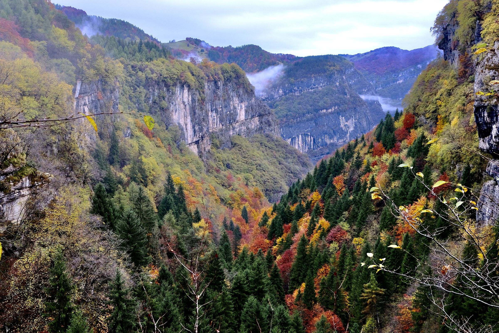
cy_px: 166
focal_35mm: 37
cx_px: 250
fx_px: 513
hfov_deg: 51.9
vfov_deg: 35.9
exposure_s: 1/45
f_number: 8
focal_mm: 24.7
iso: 800
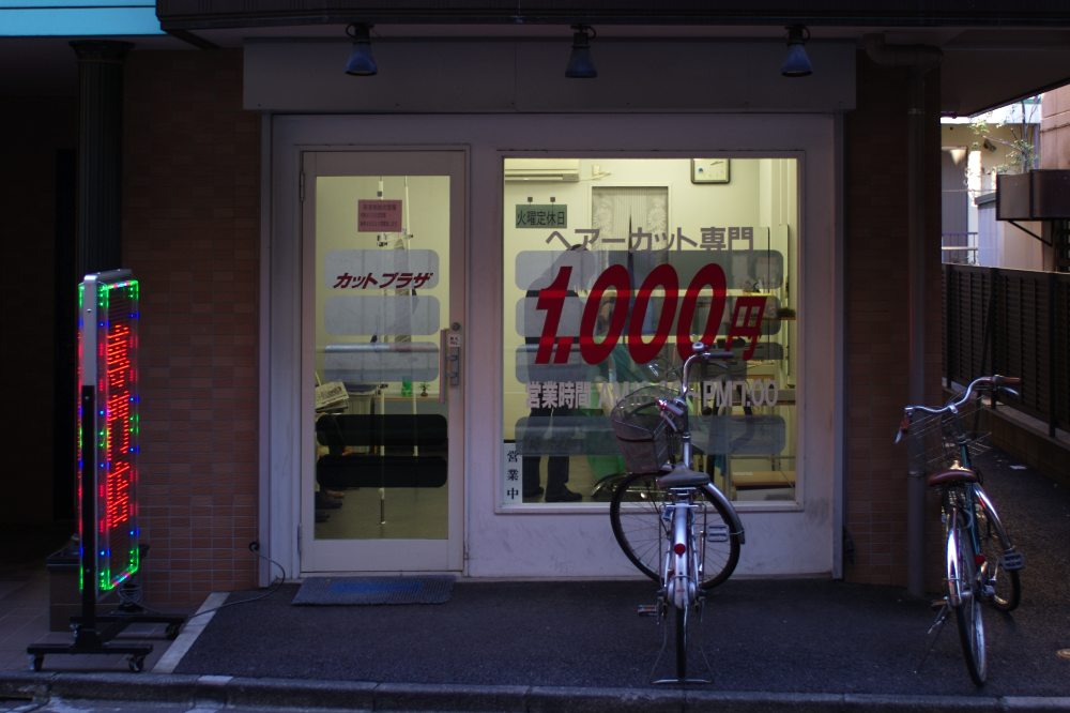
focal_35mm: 42
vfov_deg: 31.9
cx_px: 535
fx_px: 1248
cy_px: 356
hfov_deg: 46.4
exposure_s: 1/50
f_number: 2.8
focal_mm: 28
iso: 100
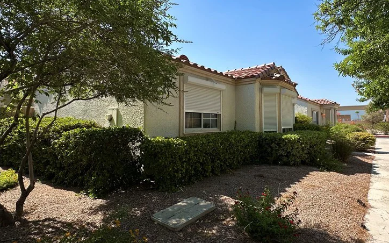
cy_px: 114
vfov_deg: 57.2
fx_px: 223
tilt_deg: +3.2
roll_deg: -0.6
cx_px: 226
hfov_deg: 81.6
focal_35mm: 21
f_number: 2.2
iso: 50
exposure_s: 1/2174
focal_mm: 2.22
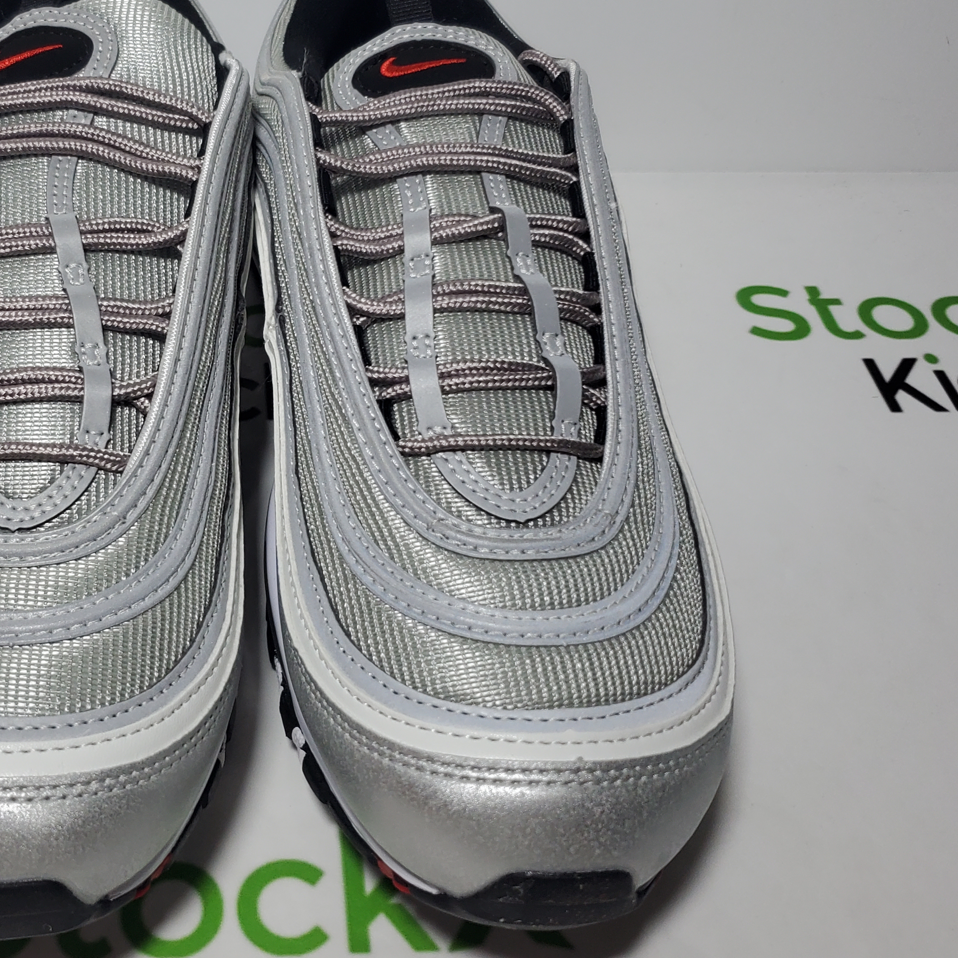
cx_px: 307
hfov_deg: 39.5
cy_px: 342
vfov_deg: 39.7
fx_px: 1315
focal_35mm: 42
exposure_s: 1/531
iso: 50
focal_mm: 4.3
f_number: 1.5
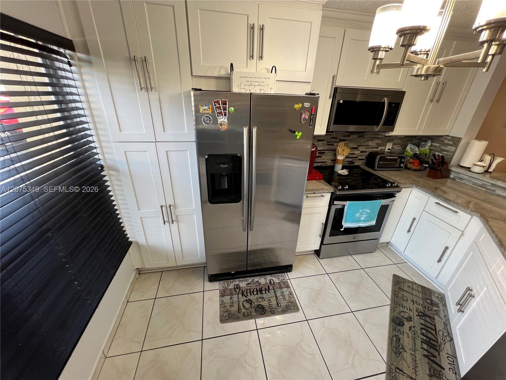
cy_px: 190
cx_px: 253
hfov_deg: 106.2
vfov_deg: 89.9
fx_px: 190
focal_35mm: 13
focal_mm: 1.57
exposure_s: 1/120
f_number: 1.8
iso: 200
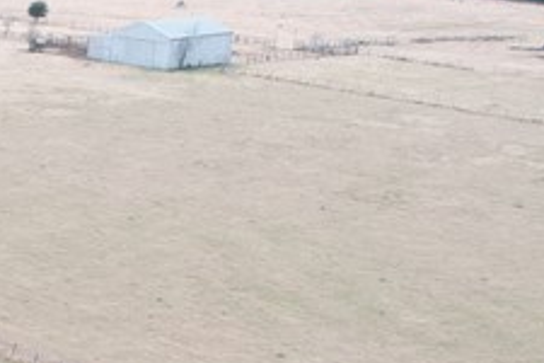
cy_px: 733
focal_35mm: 106
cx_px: -244
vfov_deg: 11.6
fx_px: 1602
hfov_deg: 17.5
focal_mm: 8.38
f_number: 2.8
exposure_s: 1/160
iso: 100
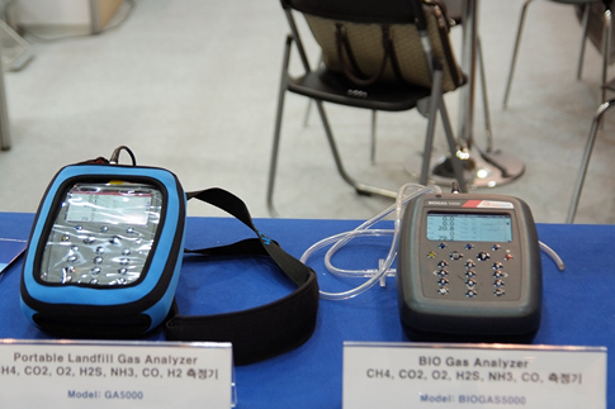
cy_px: 241
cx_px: 271
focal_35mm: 78
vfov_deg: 17.5
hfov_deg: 26.0
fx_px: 1332
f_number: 3.2
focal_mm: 42
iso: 800
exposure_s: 1/100
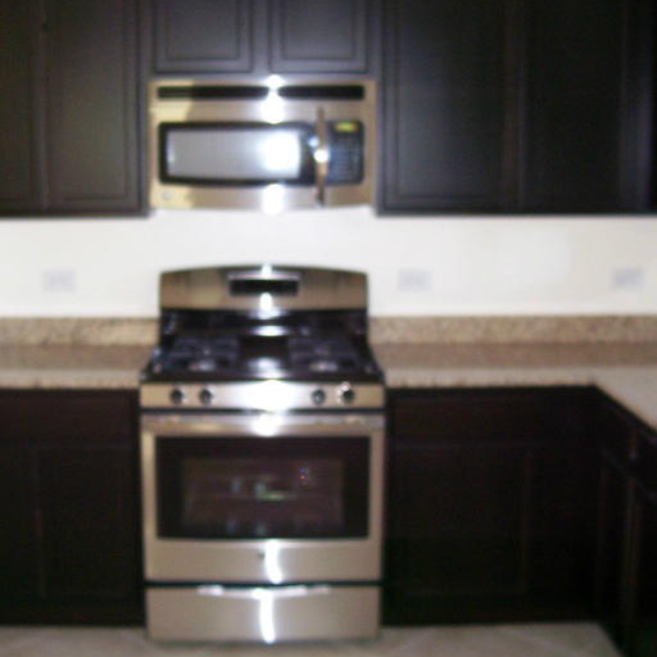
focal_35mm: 47
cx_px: 287
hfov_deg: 36.0
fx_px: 1009
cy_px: 278
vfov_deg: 36.0
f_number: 2.7
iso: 125
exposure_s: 1/60
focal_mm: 5.6
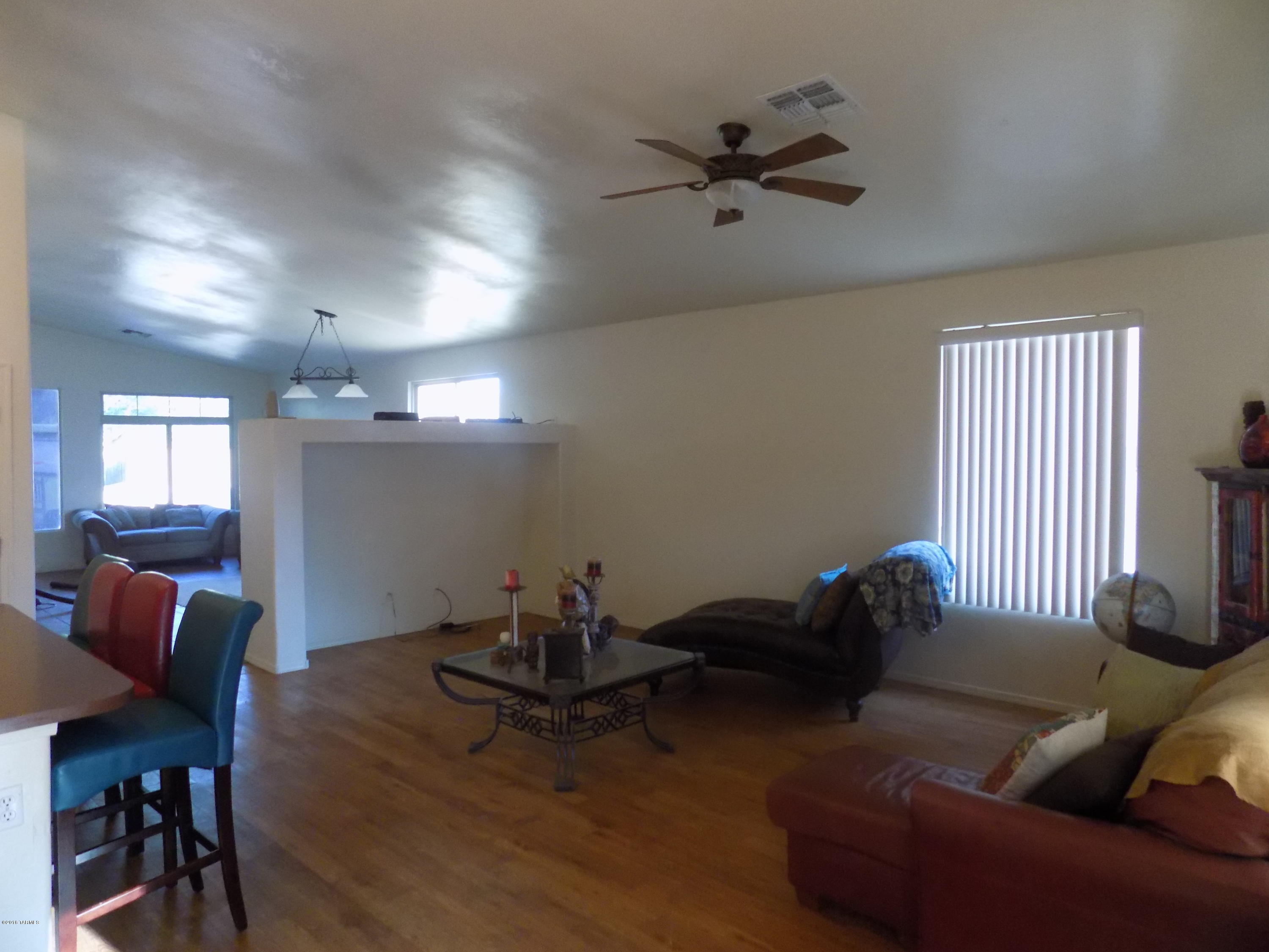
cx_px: 634
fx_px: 843
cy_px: 476
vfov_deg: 58.9
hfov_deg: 73.9
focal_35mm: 23
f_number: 3.1
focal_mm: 4
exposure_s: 1/30
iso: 320
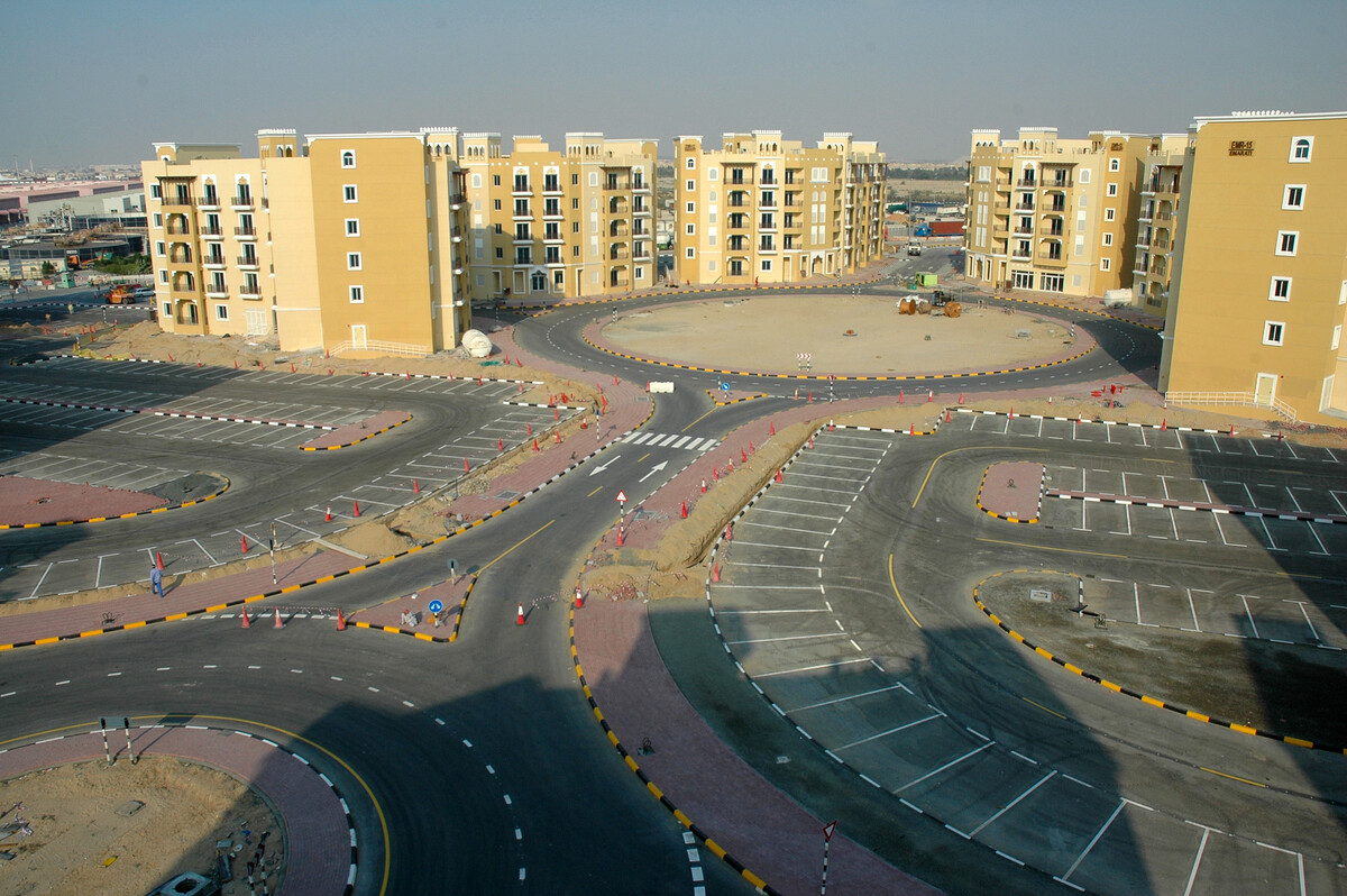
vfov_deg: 47.9
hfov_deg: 67.4
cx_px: 674
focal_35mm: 27
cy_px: 448
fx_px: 1009
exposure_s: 1/400
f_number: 10
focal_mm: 18
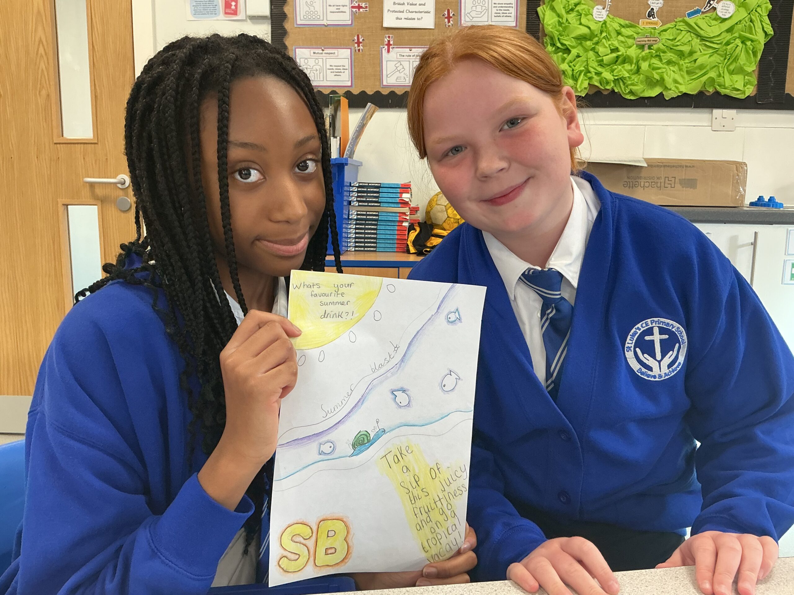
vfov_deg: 48.2
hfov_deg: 61.7
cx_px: 397
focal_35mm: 29
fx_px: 665
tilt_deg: -10.8
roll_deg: -0.9
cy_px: 298
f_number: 1.8
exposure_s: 1/60
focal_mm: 3
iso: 100
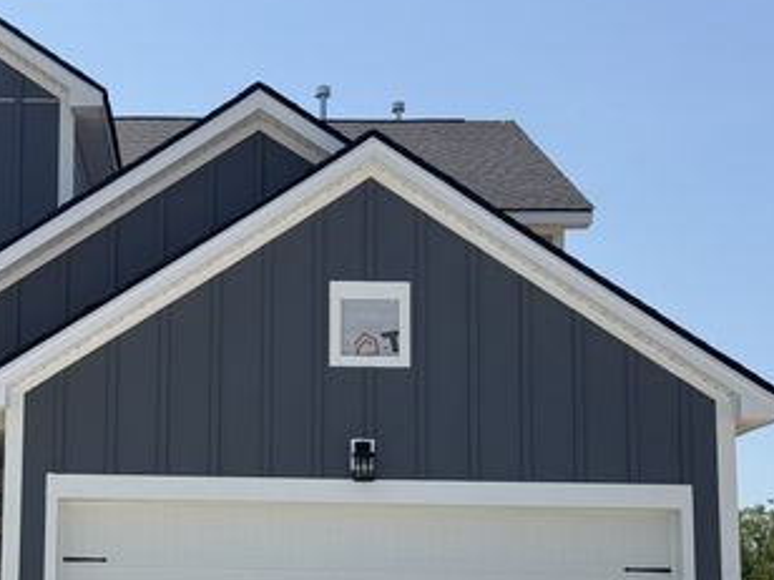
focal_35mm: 78
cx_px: 209
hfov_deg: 24.8
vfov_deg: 18.8
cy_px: 393
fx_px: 1744
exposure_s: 1/5587
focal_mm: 6.76
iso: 80
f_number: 1.78
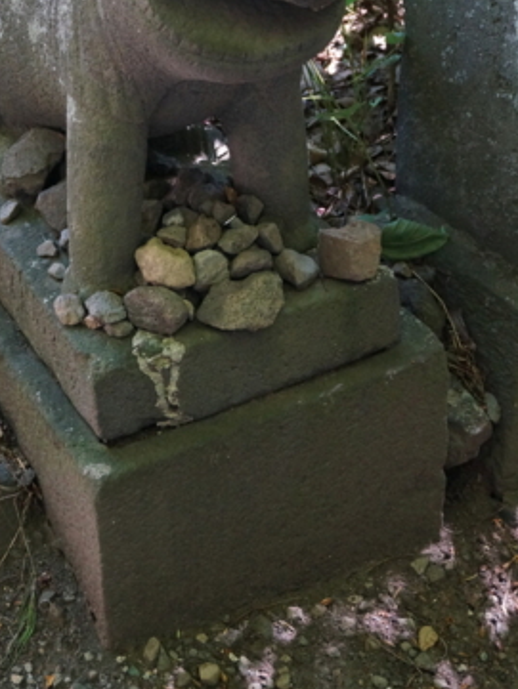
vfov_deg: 28.4
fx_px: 1336
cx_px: 146
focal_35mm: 67
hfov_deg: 21.8
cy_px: 139
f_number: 4.5
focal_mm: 28
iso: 2000
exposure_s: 1/60
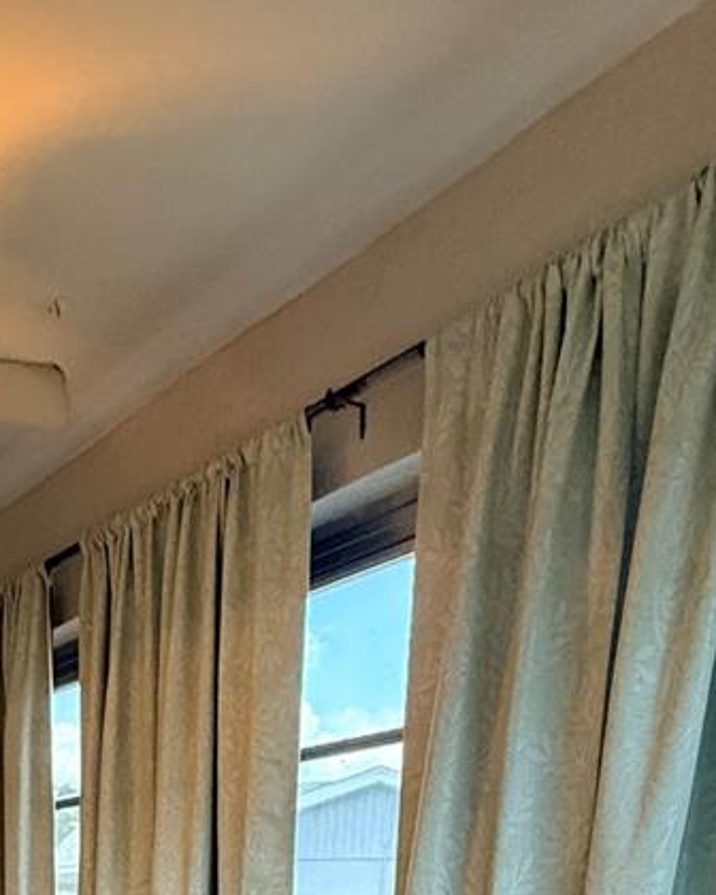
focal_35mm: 39
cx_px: 81
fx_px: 1033
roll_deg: -0.2
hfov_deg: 36.1
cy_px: 1257
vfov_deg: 31.3
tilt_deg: -16.8
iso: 400
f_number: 2.2
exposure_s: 1/60
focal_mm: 2.22
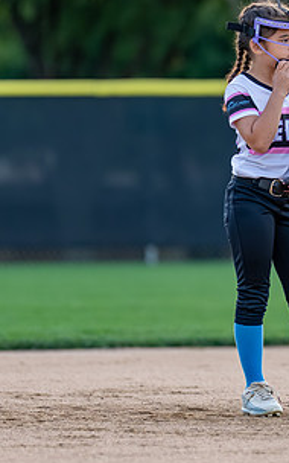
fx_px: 6906
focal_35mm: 548
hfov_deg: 2.4
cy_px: 191
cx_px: 256
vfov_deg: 3.8
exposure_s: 1/1000
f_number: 2.8
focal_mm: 200
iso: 400
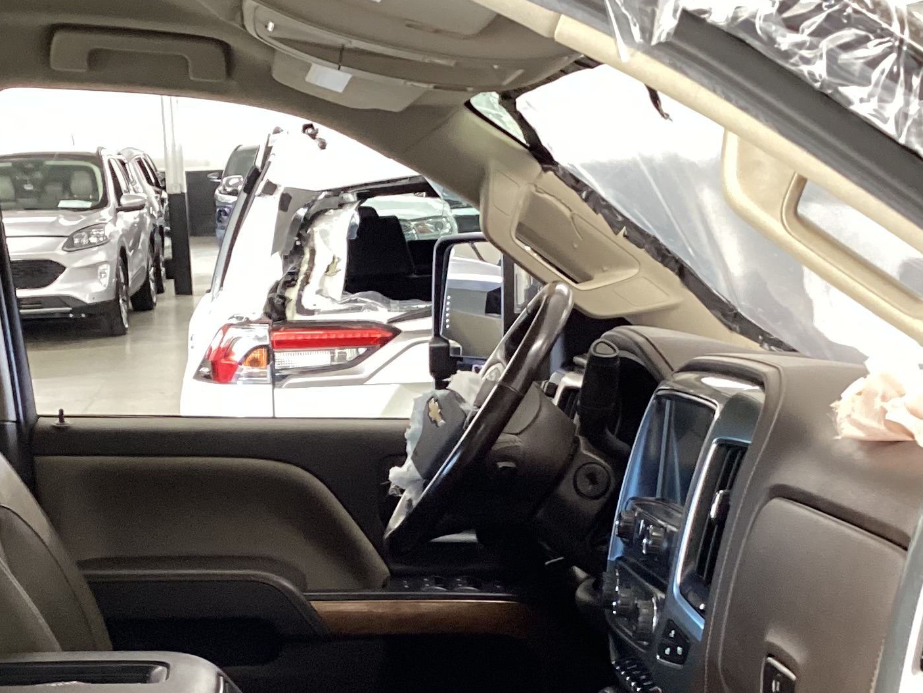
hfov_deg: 27.0
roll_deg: +2.3
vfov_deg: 20.0
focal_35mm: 72
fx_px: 1920
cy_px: 629
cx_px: 401
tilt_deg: -15.5
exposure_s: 1/40
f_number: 2.4
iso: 250
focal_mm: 3.3
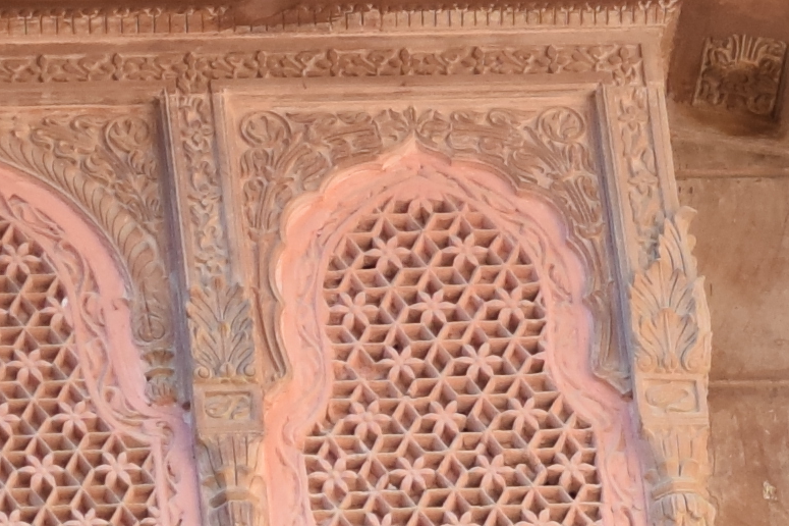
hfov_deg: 3.5
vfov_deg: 2.4
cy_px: 302
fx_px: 12728
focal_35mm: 581
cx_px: -1487
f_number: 4
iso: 560
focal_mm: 50
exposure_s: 1/1000
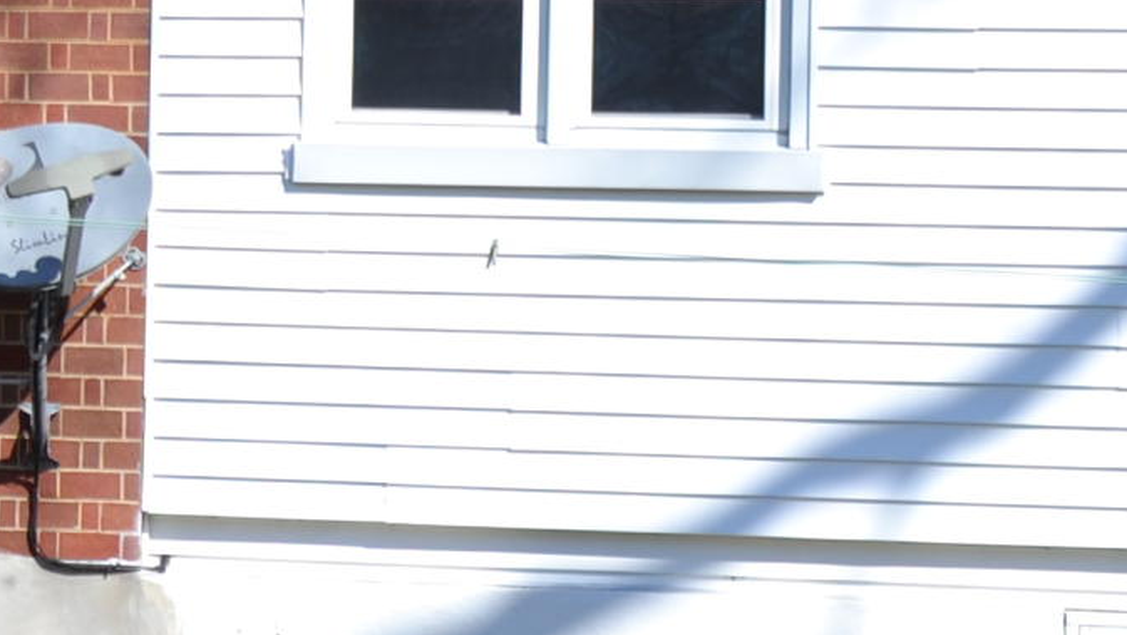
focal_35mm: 126
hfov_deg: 15.2
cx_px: -777
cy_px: 157
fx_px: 3766
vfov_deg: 9.6
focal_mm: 18
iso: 100
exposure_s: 1/250
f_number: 8
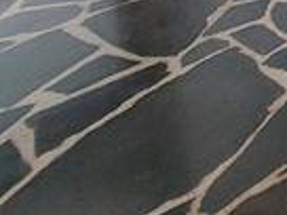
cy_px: -268
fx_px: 506
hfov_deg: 16.7
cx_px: 642
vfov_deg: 15.8
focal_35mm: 61
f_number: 2.2
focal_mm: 1.74
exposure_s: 1/40
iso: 320
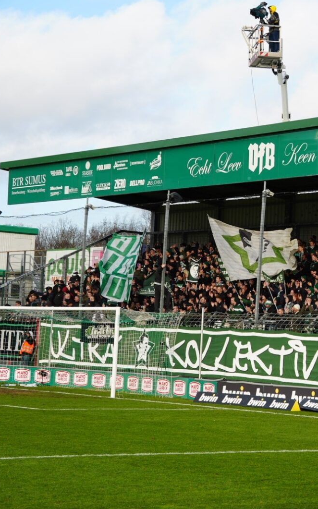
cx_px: 347
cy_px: 253
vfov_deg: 21.4
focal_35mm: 97
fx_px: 1346
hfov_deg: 13.2
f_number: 5
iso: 100
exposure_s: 1/250
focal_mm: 42
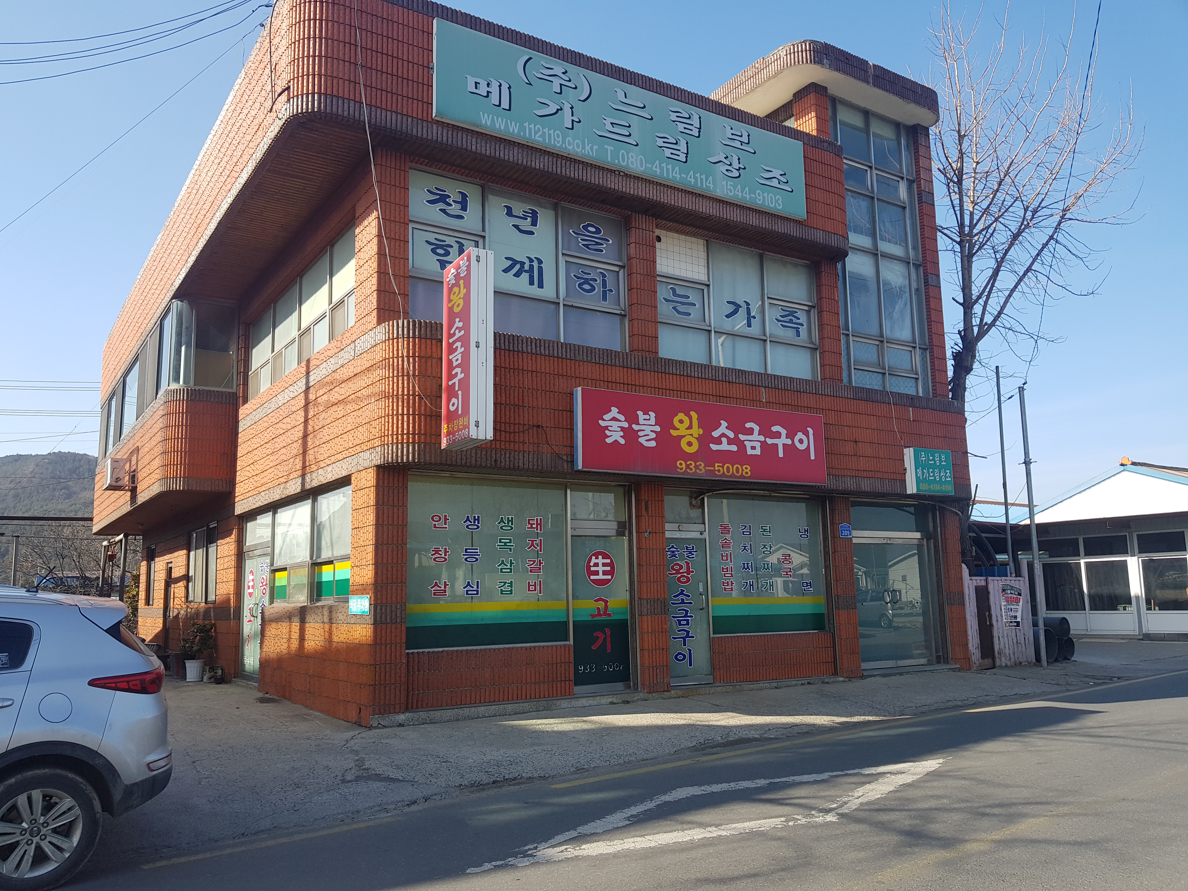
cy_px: 446
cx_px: 594
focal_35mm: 26
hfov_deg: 67.3
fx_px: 892
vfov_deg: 53.1
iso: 40
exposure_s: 1/1144
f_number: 1.7
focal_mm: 4.3
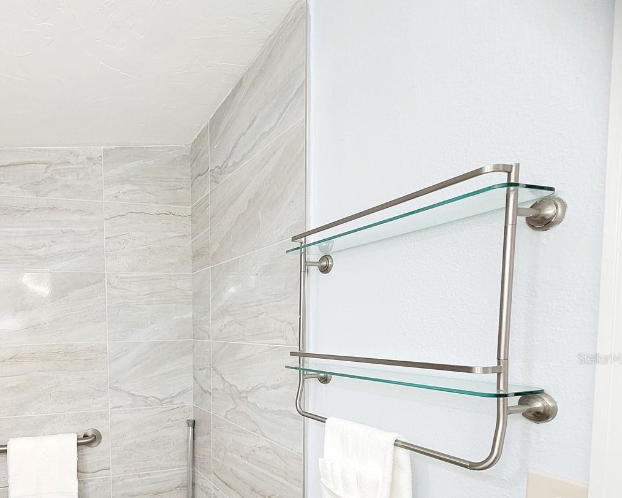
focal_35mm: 20
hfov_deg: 73.9
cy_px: 358
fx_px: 368
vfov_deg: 65.0
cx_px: 145
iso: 200
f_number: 2.2
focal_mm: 2.2
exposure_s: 1/60.2
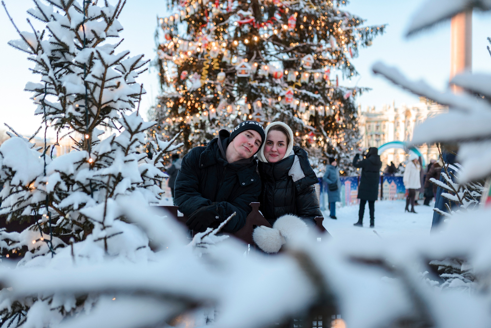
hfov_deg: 54.4
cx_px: 246
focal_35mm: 35
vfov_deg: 37.9
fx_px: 478
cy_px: 164
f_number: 2.2
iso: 100
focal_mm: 35
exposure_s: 1/640
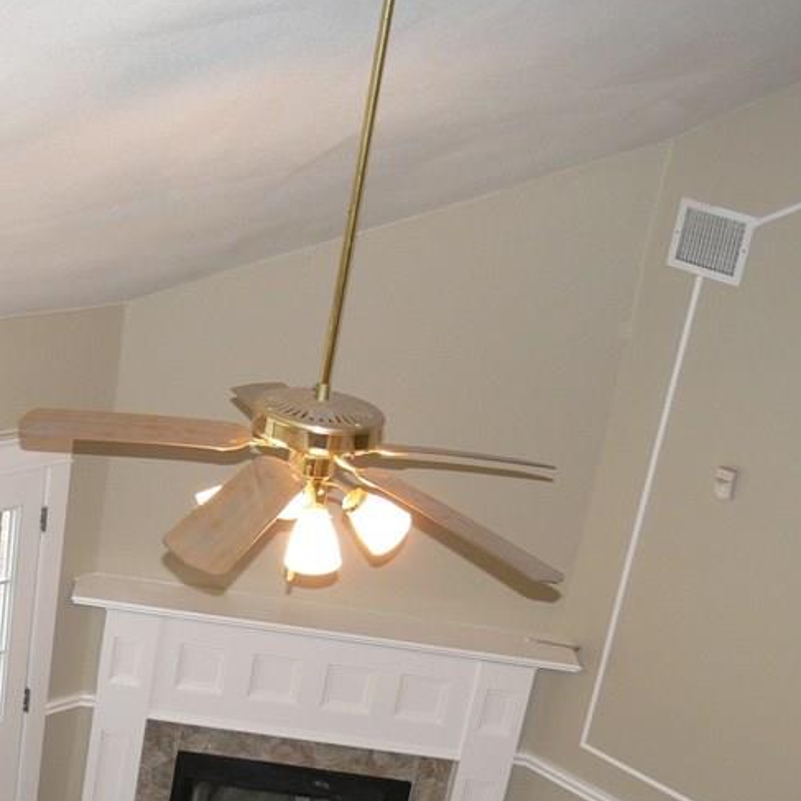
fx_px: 1702
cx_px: 105
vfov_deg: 26.2
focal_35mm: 65
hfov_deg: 25.8
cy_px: 597
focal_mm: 7.4
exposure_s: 1/30
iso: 125
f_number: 2.8
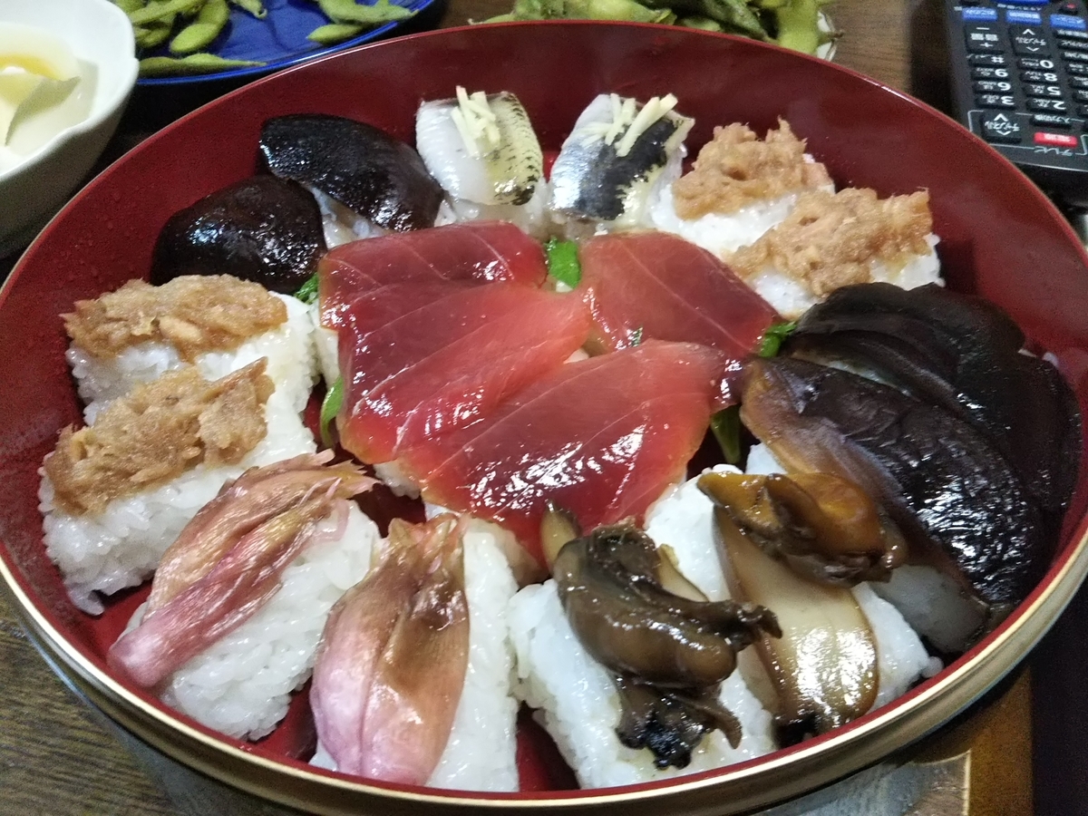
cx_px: 544
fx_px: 943
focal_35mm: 30
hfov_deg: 60.0
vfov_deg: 46.8
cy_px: 408
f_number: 2.2
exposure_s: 1/30
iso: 250
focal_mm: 4
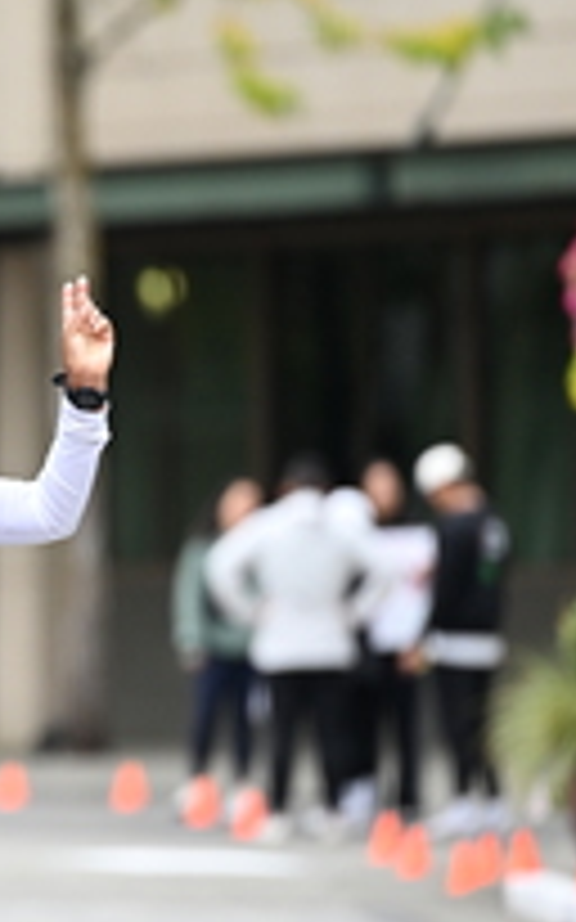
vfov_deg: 3.8
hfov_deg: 2.4
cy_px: 414
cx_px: -182
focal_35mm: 548
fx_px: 13774
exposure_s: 1/2000
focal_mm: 200
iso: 640
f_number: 2.8
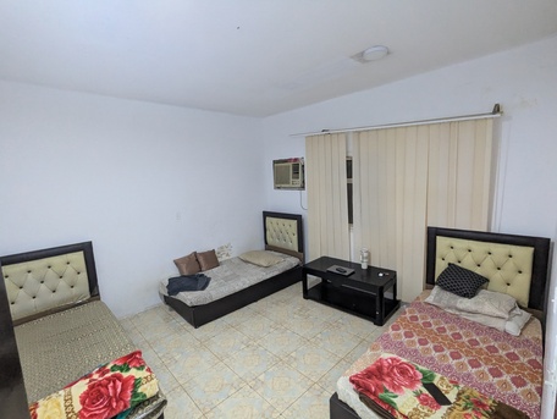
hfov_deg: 94.4
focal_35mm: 16
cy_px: 210
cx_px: 278
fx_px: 258
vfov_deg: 78.2
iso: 833
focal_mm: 2.35
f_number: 2.2
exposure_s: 1/29.6
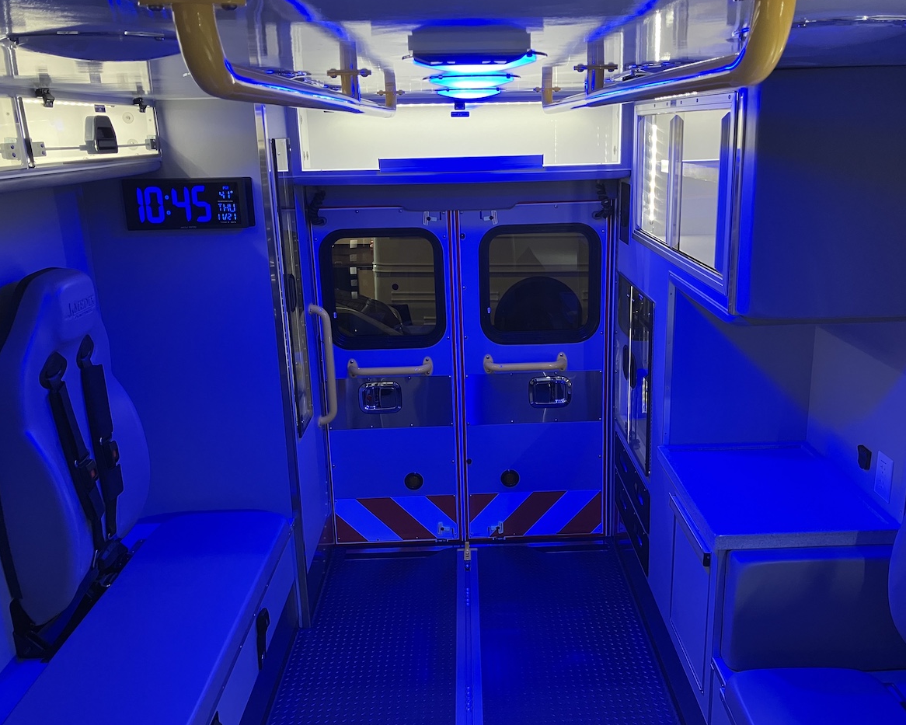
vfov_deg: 48.5
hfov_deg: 58.7
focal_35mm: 30
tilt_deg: -14.4
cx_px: 483
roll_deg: +1.8
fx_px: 804
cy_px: 361
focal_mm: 3.99
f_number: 1.8
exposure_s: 1/60
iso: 250
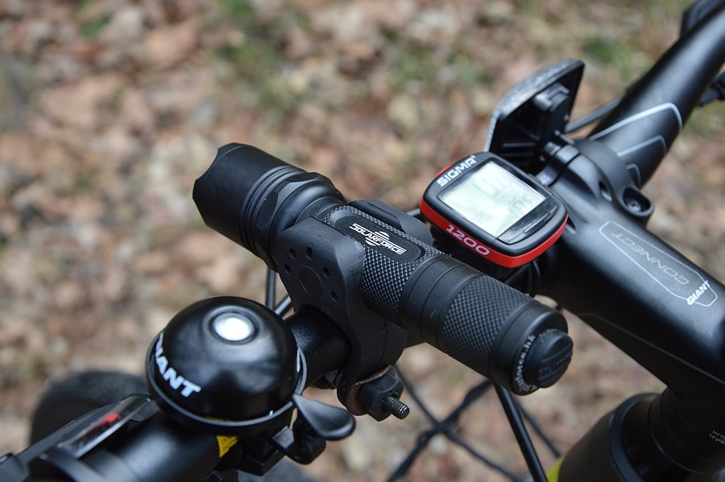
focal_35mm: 57
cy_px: 241
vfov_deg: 23.8
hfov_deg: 35.1
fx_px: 1147
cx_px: 362
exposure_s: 1/125
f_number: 5.6
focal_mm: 38
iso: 320
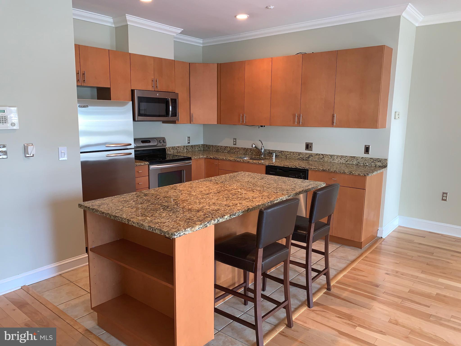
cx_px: 230
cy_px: 173
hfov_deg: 67.3
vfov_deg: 53.1
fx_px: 346
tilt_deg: -11.6
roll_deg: -1.1
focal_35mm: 26
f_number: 1.8
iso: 40
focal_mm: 4.25
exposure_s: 1/17
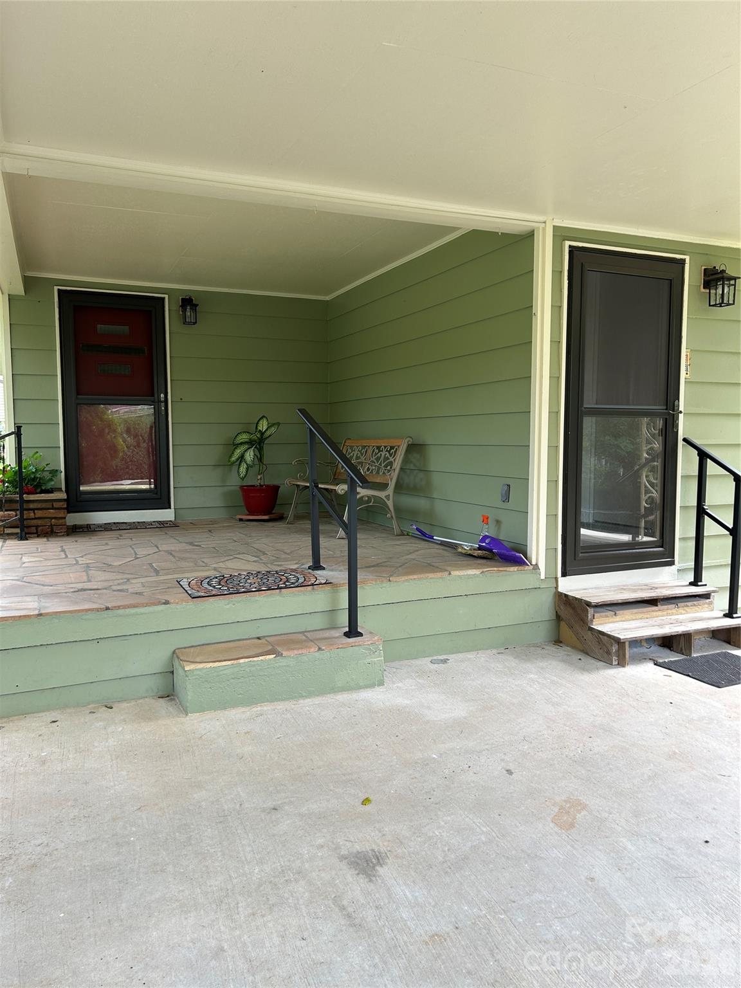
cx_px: 370
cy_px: 494
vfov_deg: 67.3
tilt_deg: -4.6
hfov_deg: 53.1
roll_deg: -0.4
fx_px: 742
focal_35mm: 26
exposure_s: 1/121
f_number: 1.5
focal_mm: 5.7
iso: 40
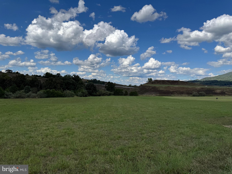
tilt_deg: +1.4
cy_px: 87
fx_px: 161
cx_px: 116
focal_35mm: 24
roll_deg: -0.2
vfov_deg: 56.8
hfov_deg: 71.6
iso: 80
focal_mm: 6.76
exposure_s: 1/6410
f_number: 1.78
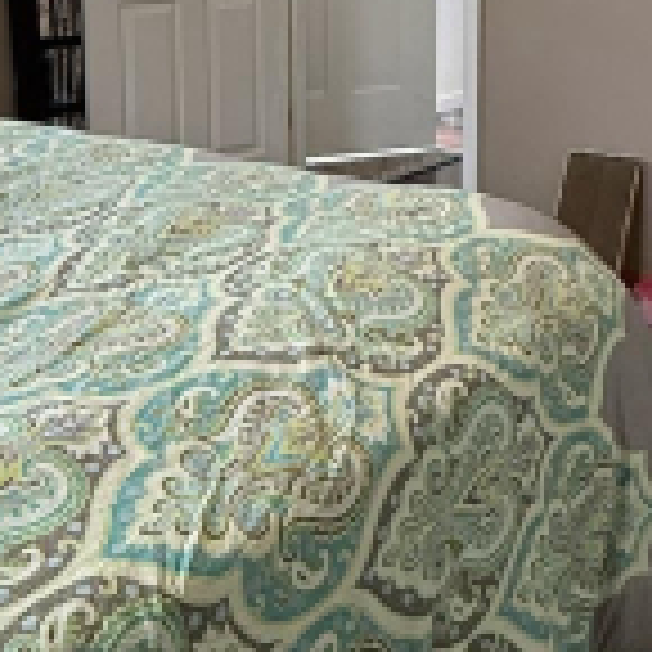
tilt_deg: -7.7
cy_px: 52
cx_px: 355
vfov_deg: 28.7
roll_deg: +0.6
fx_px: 1215
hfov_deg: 30.0
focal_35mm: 57
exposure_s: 1/60
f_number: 2.2
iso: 250
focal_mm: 2.22
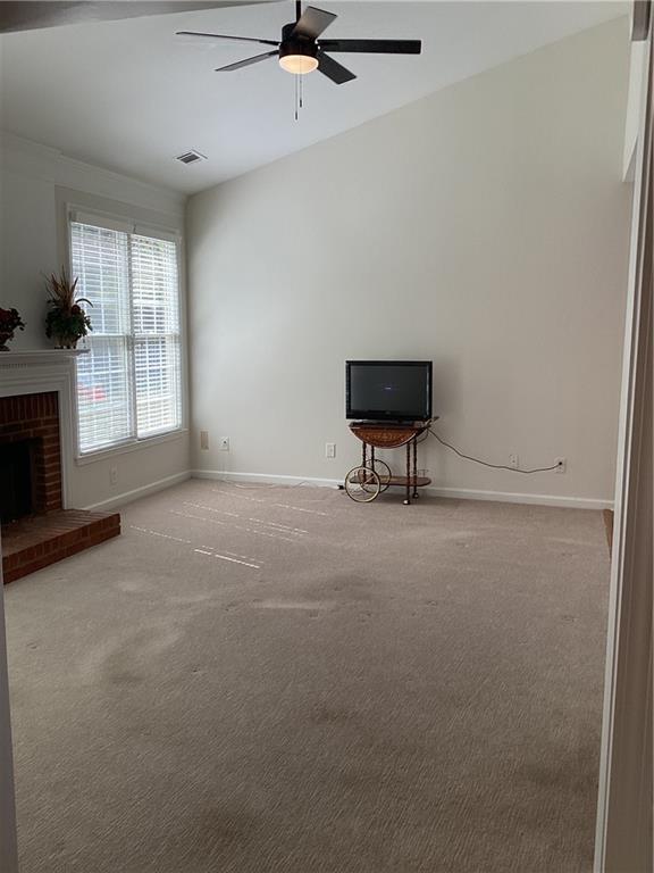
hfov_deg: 45.4
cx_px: 327
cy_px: 436
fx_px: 781
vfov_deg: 58.4
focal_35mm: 31
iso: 40
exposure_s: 1/120
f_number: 2.4
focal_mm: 3.3
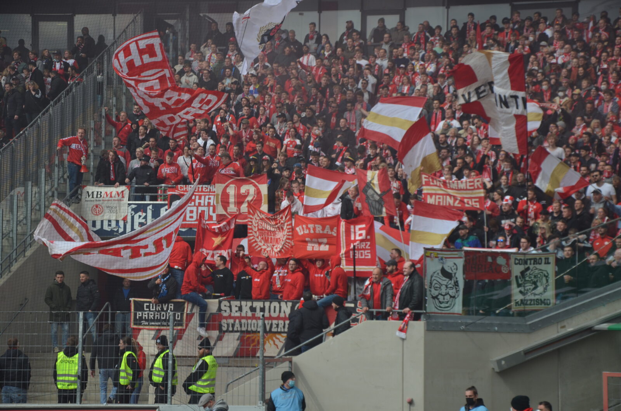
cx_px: 310
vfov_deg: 13.0
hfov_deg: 19.5
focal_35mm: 105
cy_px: 206
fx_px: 1808
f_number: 5.6
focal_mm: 70
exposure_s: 1/500
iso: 280
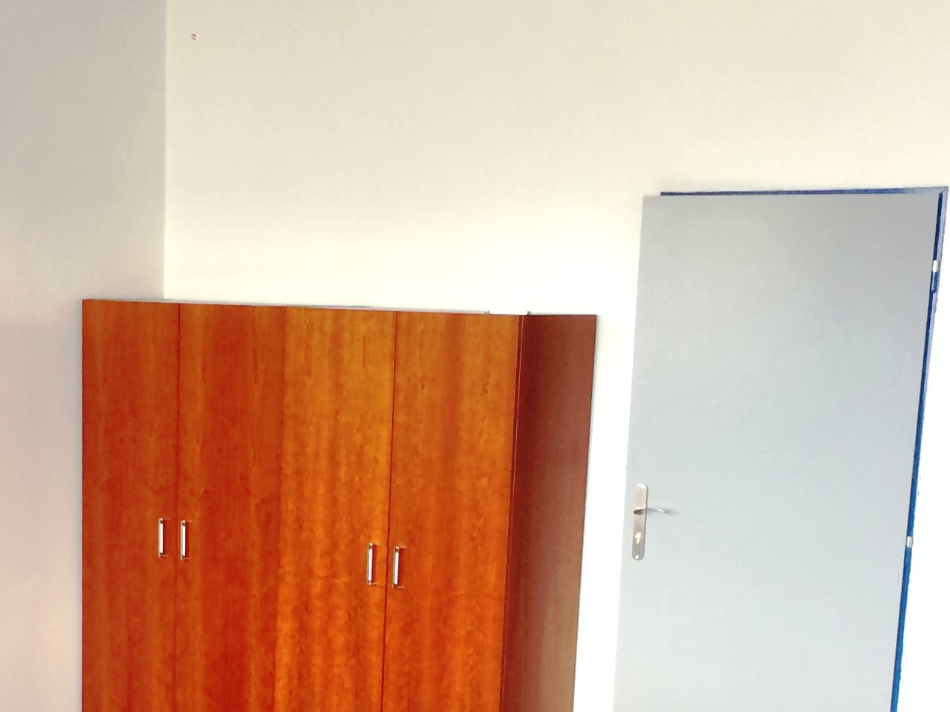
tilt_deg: -14.1
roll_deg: +1.2
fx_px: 2031
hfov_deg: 26.1
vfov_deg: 19.2
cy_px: 747
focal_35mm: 74
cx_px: 265
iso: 125
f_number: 2.2
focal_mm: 4.15
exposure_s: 1/33
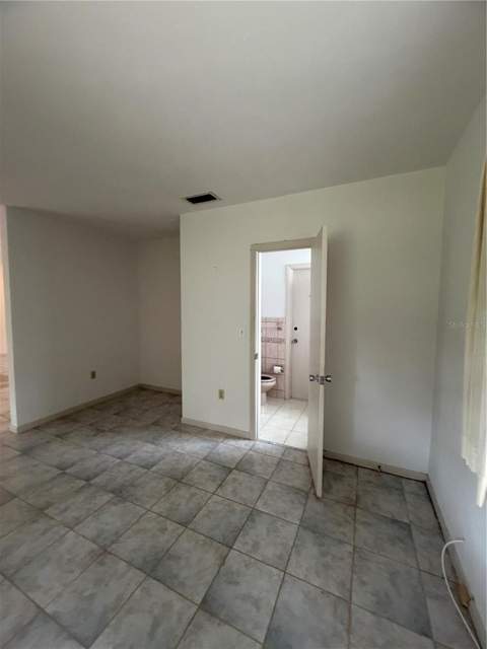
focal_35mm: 14
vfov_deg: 102.1
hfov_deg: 85.7
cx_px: 244
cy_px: 324
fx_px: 263
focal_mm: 2.22
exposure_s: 1/60
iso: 500
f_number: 2.2
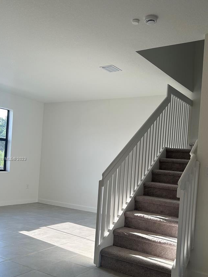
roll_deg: -3.3
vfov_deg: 50.0
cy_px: 159
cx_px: 114
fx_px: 297
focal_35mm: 37
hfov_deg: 38.6
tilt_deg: +1.8
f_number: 1.5
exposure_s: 1/214
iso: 50
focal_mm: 5.7
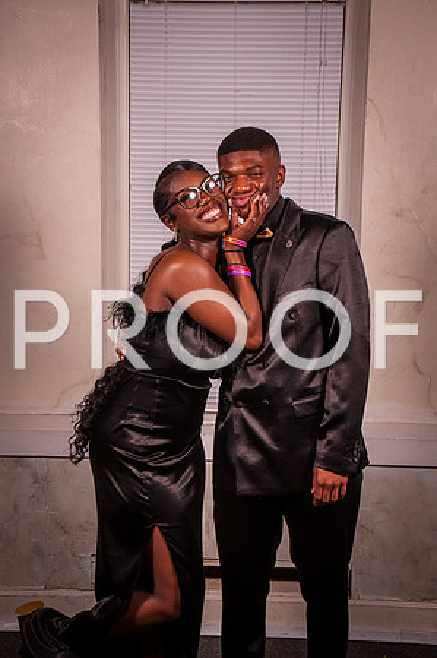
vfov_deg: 27.0
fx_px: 1369
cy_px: 329
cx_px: 218
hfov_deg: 18.1
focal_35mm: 75
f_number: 14
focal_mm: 50
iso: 200
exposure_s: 1/125
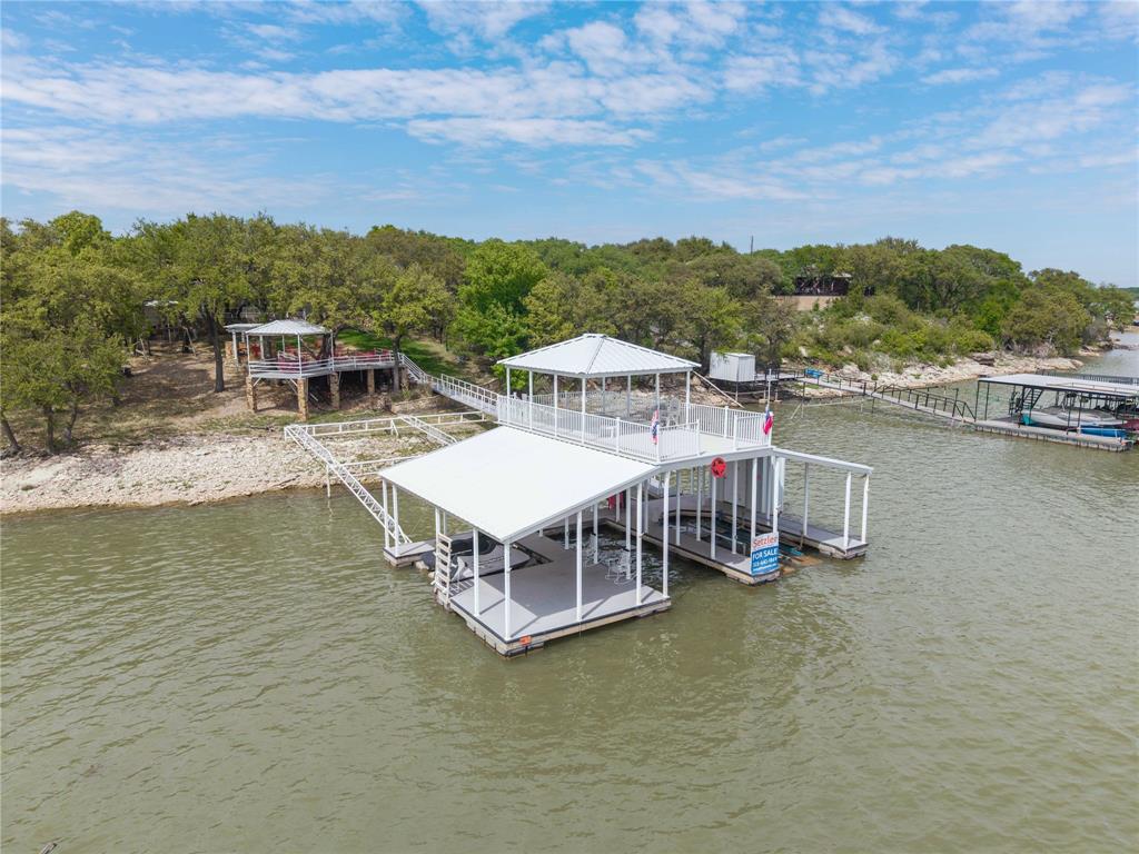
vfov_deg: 56.8
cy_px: 427
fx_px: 790
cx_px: 570
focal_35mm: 24
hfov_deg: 71.6
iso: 140
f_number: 1.8
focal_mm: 8.67
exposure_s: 1/5000
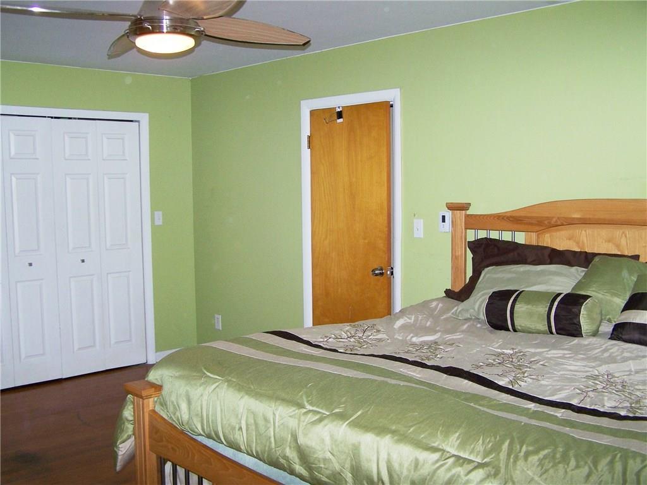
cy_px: 242
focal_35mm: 38
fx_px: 710
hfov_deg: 49.0
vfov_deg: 37.7
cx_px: 324
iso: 80
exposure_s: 1/60
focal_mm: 6.3
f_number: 2.8
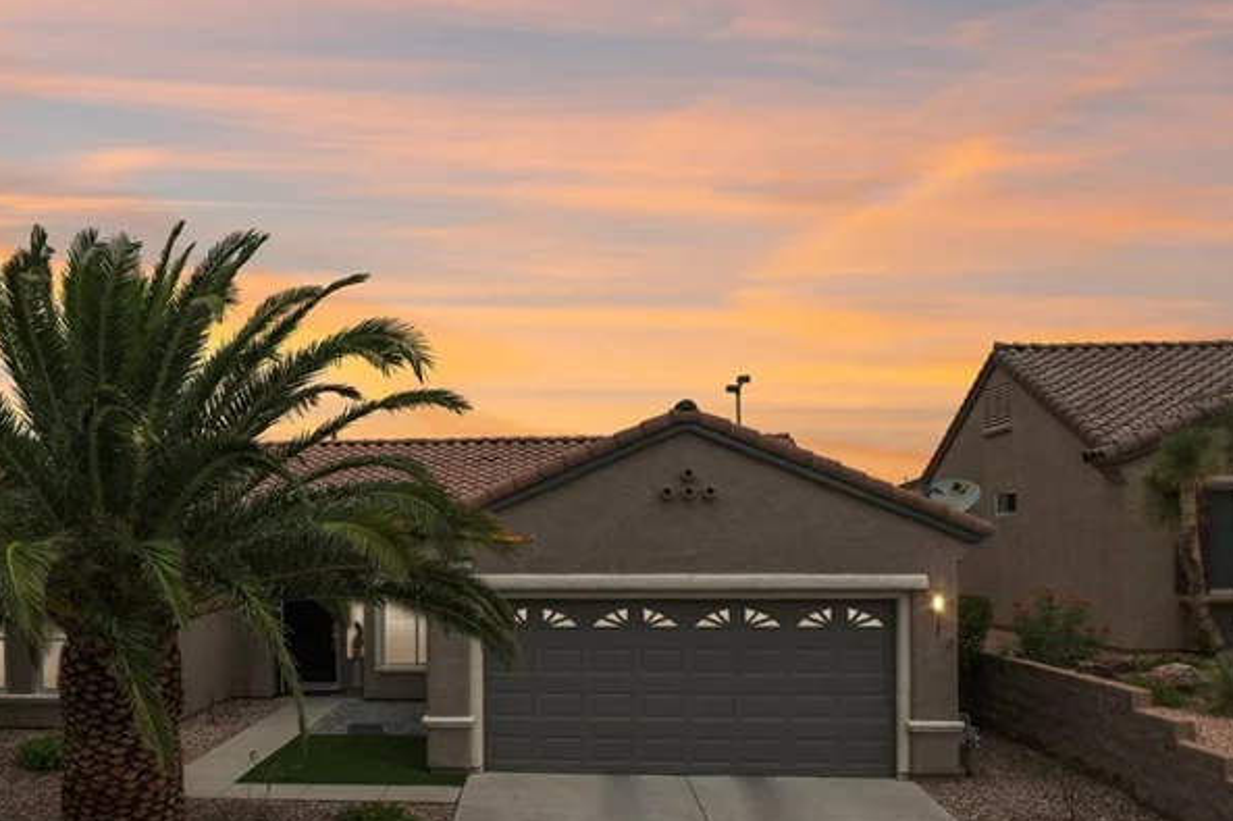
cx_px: 381
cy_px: 542
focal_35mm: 38
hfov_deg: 49.5
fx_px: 1301
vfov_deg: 34.7
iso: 110
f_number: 2.8
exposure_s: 1/2500
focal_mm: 8.38
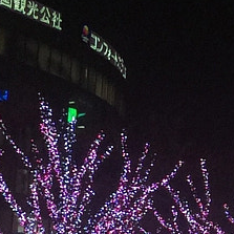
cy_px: 238
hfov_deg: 8.5
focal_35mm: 184
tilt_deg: +7.7
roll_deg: -2.4
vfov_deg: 9.4
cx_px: 608
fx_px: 1407
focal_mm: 4.15
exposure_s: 1/15
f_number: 2.2
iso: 32
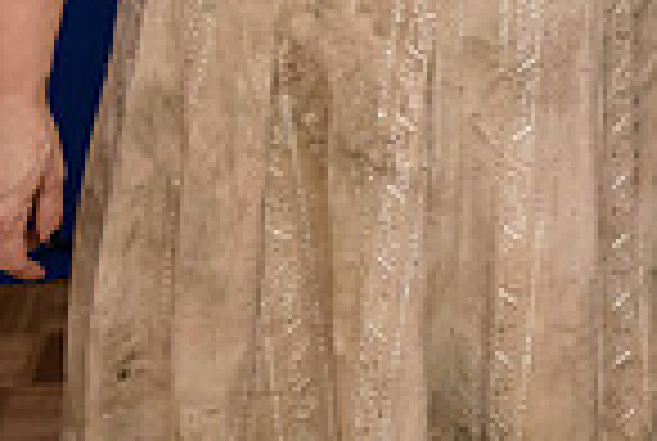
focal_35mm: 115
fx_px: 2103
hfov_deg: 16.6
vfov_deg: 11.2
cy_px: -349
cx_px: 904
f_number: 3.2
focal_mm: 29
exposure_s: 1/125
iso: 800
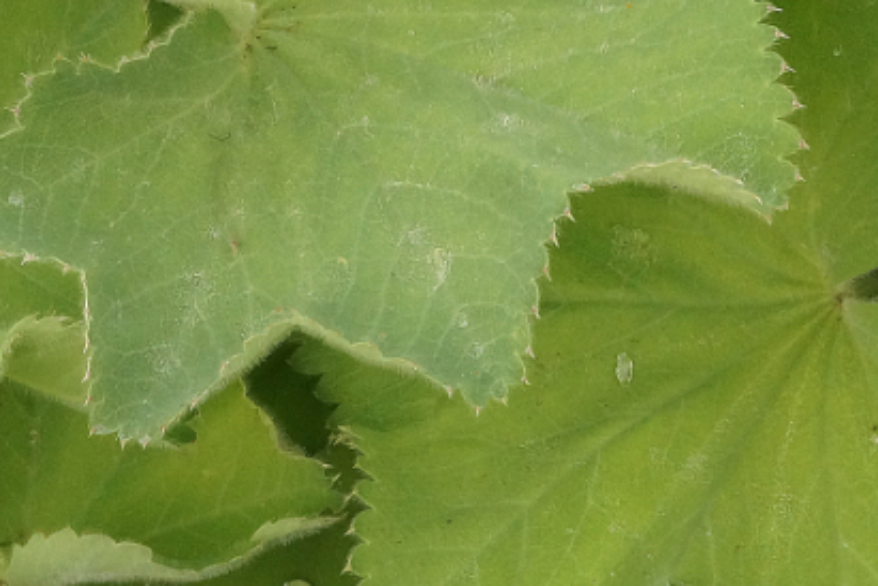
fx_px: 10681
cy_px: -4
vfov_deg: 3.1
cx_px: 461
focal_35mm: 438
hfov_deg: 4.7
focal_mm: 100
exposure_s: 1/160
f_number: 14
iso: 1250
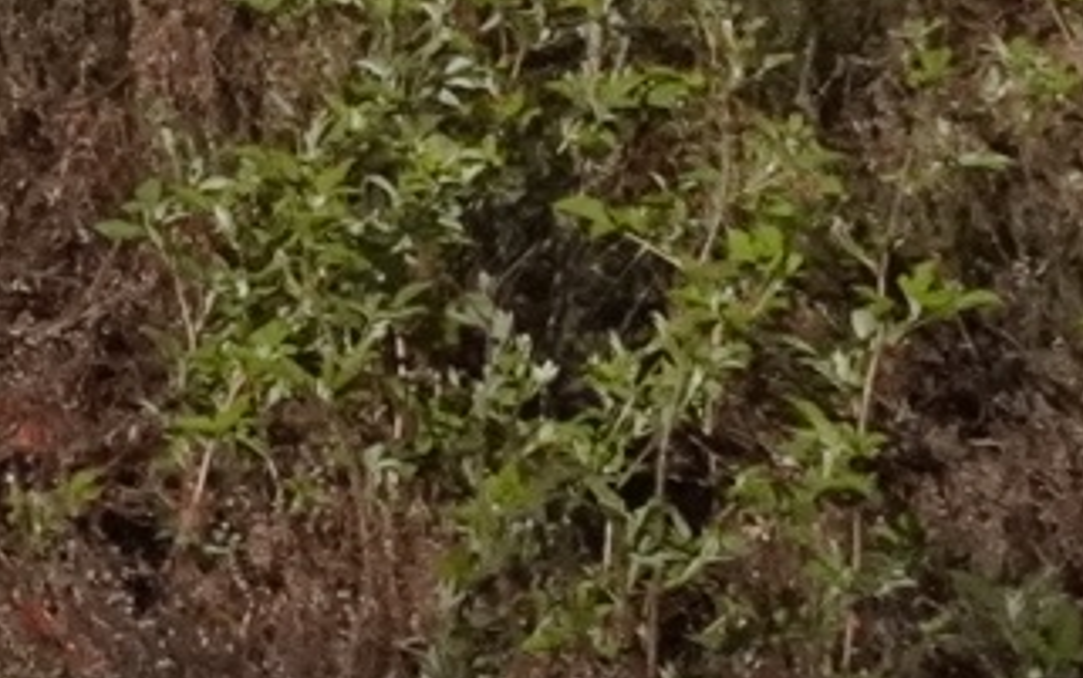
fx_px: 7761
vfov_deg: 4.9
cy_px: -965
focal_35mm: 263
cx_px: -2841
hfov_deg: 6.7
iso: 3200
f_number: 16
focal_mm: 23
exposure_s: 1/1600
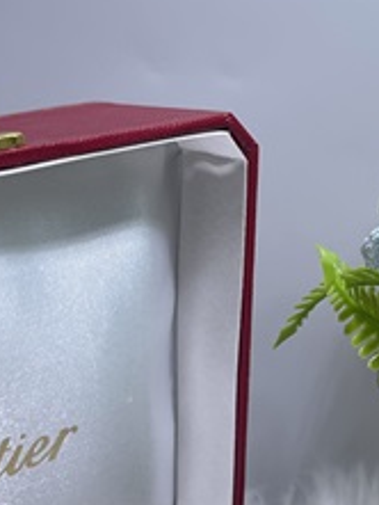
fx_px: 1196
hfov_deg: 17.9
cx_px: 297
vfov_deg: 23.5
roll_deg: +2.9
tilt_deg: -21.9
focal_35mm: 82
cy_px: 392
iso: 32
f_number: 1.6
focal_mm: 5.1
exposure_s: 1/1200
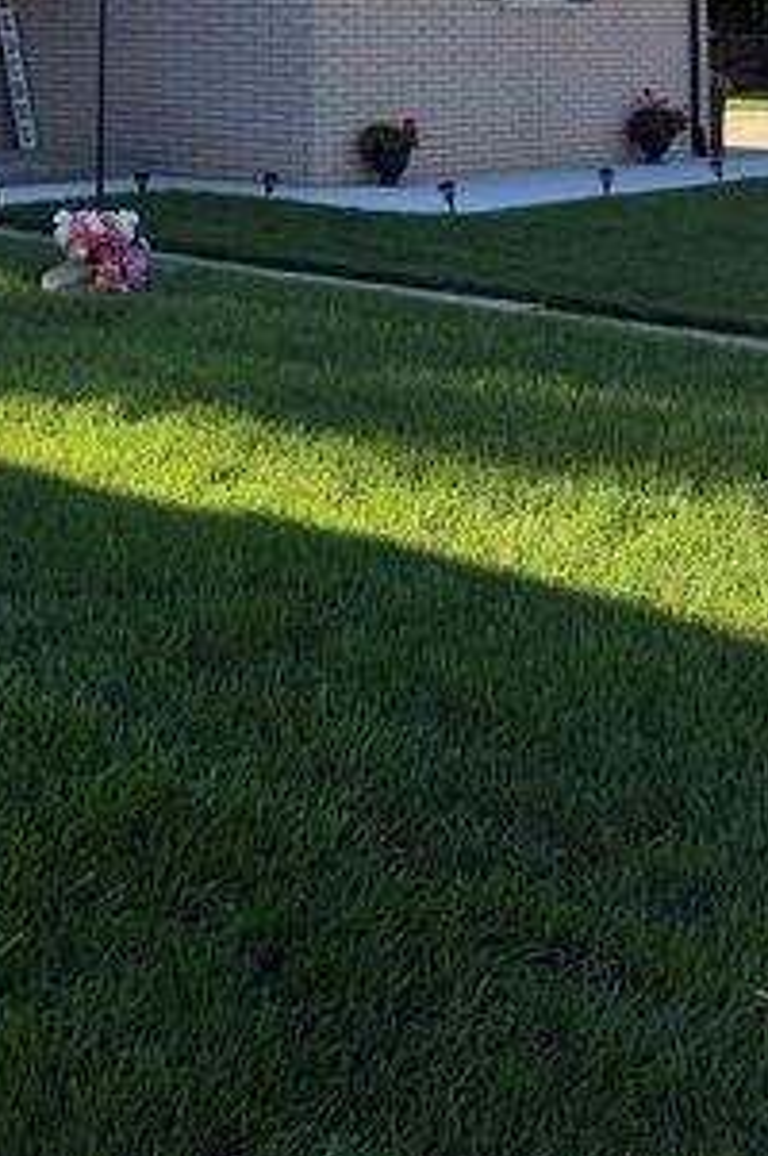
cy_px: -25
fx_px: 1924
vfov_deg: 30.8
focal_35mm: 60
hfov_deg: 21.4
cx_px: -77
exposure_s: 1/1626
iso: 50
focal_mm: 5.96
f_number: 1.6
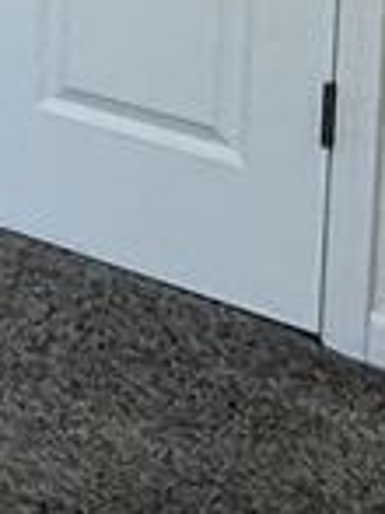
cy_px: -448
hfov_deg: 8.1
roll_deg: +0.0
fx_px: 2035
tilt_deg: -5.4
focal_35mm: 137
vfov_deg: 12.9
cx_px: -980
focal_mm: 2.22
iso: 100
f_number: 2.2
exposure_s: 1/120
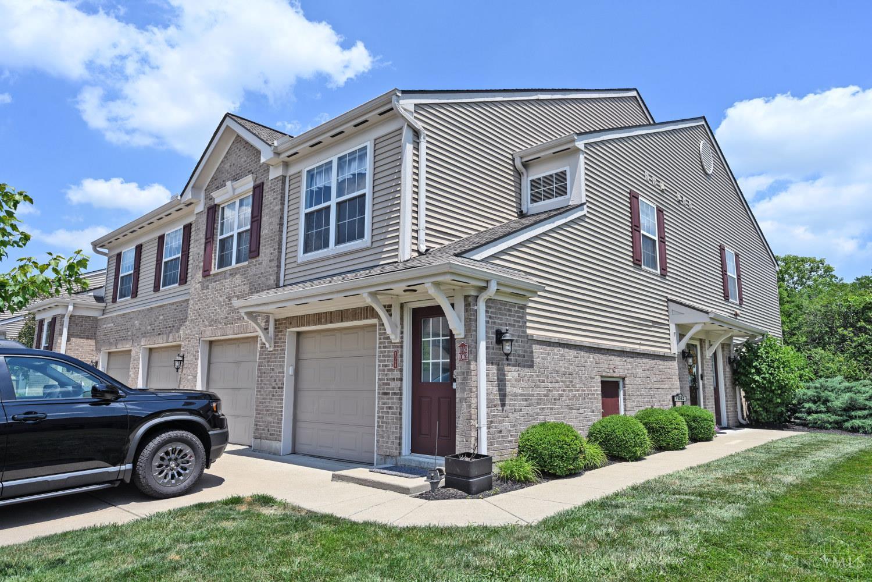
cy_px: 291
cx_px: 436
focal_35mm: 22
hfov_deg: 77.3
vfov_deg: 56.1
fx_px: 545
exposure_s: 1/400
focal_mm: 22.5
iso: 100
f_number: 7.1
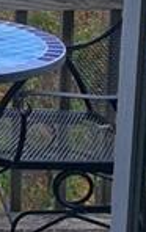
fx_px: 907
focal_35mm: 143
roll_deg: +0.4
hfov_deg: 8.6
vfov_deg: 14.4
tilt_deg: -12.2
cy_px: 11
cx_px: -160
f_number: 1.8
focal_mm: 4.25
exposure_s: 1/683
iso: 25
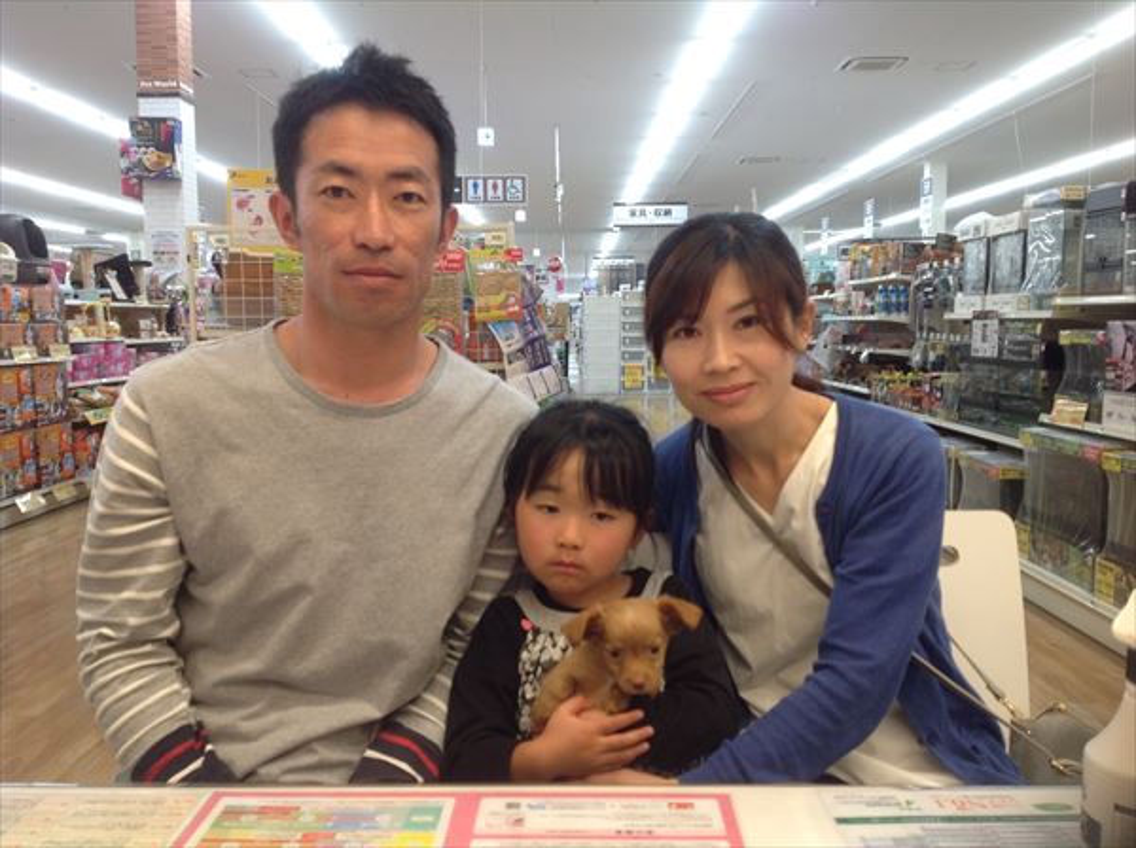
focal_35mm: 35
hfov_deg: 52.7
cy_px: 424
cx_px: 568
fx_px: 1147
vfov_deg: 40.6
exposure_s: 1/30
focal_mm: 4.28
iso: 50
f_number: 2.4
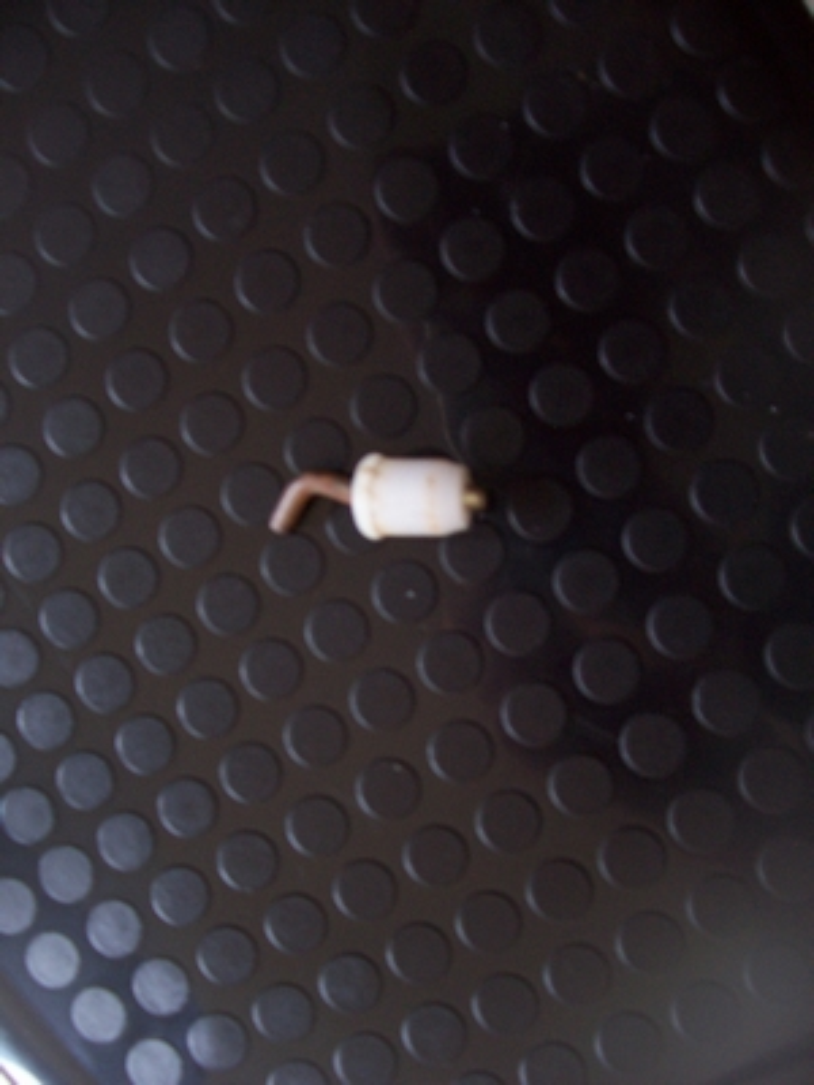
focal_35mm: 34
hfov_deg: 41.8
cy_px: 542
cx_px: 407
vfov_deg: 54.0
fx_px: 1066
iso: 160
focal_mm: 5.6
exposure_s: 1/8
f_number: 2.7
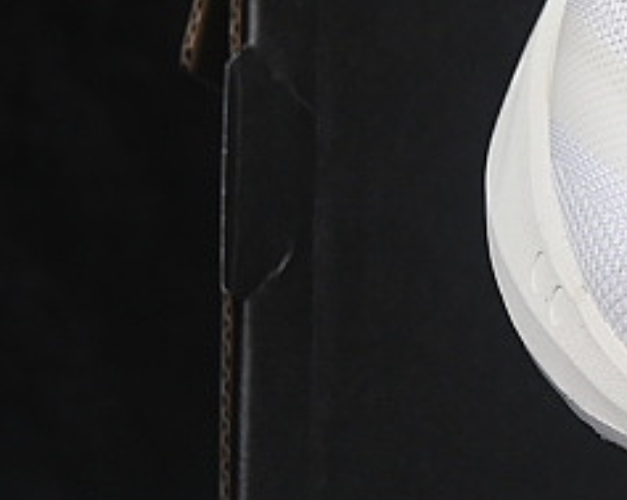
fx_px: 5949
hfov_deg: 5.9
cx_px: 1251
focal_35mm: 321
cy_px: -56
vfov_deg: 4.8
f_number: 8
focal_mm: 50
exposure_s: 1/80
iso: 160
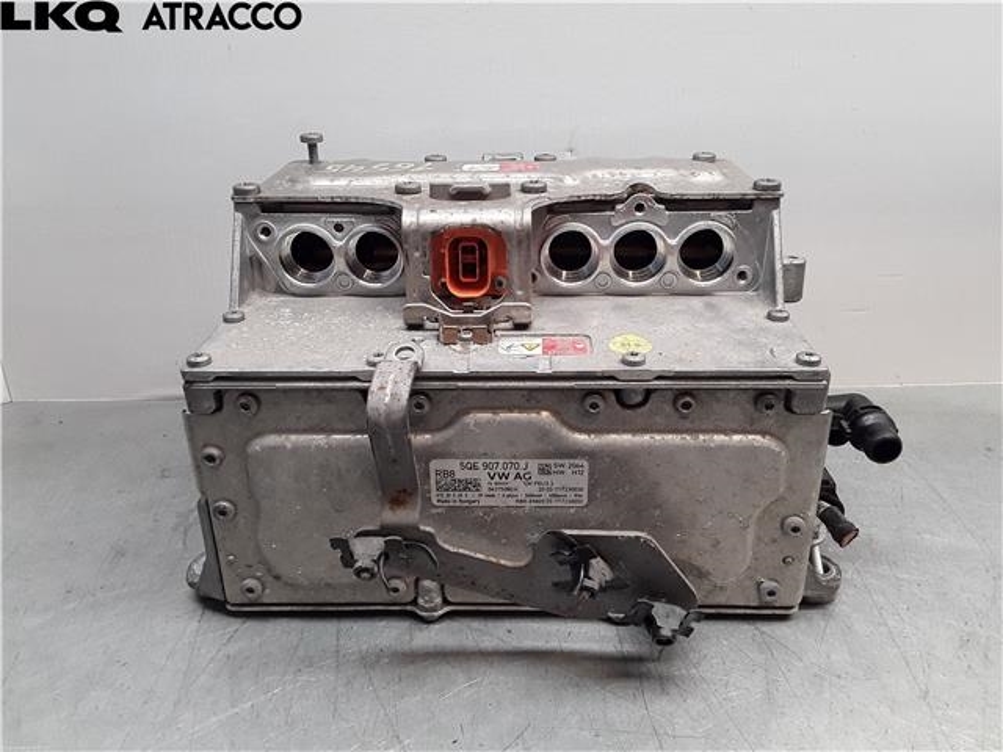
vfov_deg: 49.7
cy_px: 376
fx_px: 811
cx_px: 502
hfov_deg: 63.4
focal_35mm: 28
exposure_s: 1/50
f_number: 1.9
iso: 40
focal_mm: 2.91
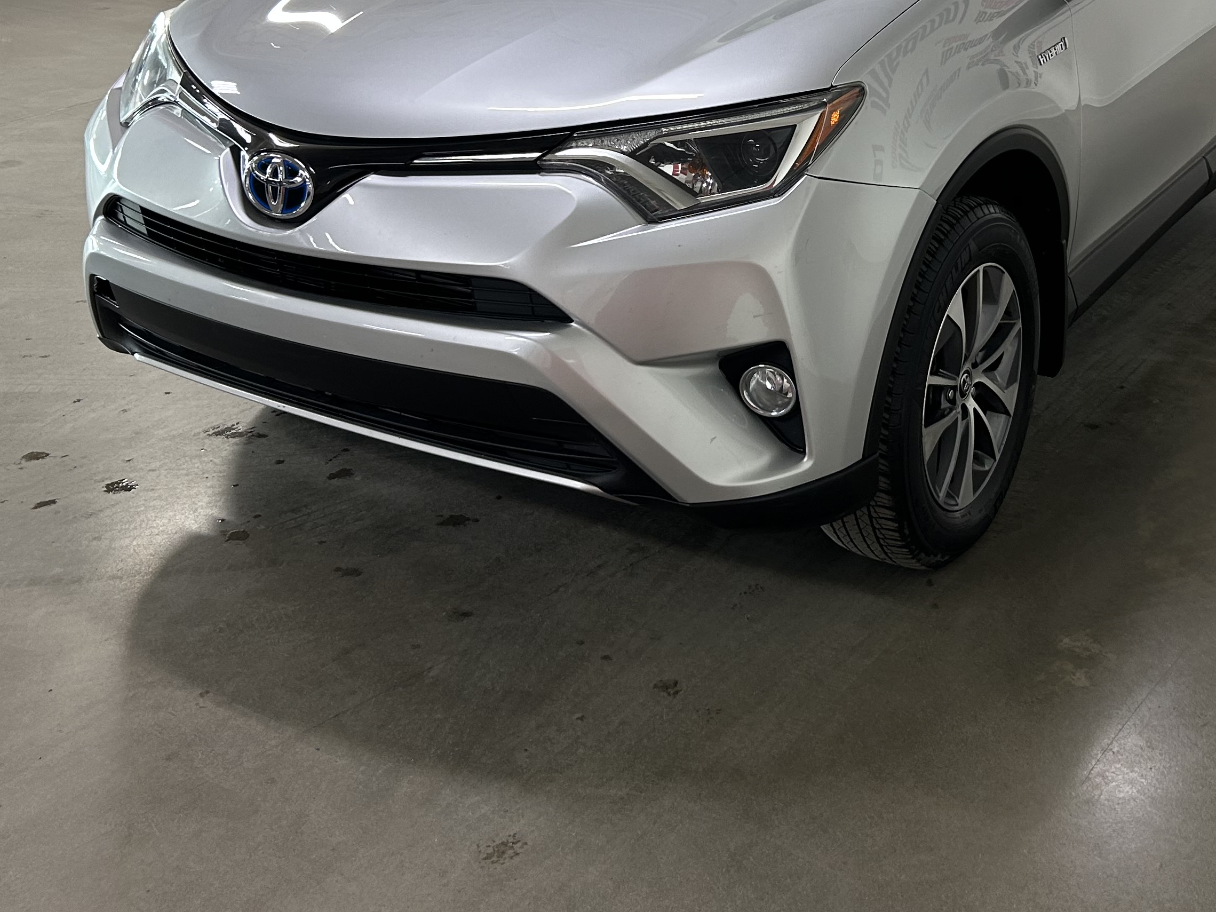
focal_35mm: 46
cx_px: 714
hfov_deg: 41.1
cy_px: 175
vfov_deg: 30.7
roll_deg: +0.9
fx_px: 1616
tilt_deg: -14.8
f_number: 1.5
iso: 80
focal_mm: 5.7
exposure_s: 1/60
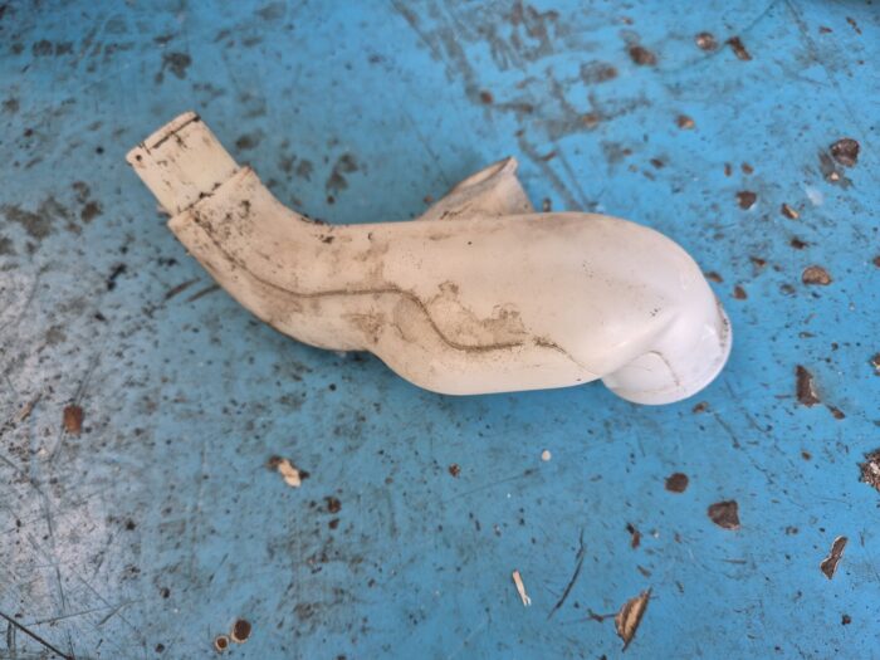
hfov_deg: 73.9
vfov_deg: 58.9
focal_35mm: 23
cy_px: 330
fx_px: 585
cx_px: 440
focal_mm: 5.4
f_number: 1.8
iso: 125
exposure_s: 1/100
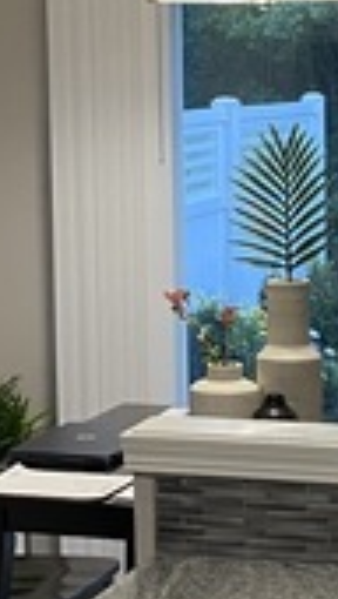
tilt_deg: -7.7
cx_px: 165
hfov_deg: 10.9
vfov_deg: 19.2
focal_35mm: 111
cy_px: 354
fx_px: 1763
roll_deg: -0.1
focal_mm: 4.25
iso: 200
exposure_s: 1/60
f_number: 1.8
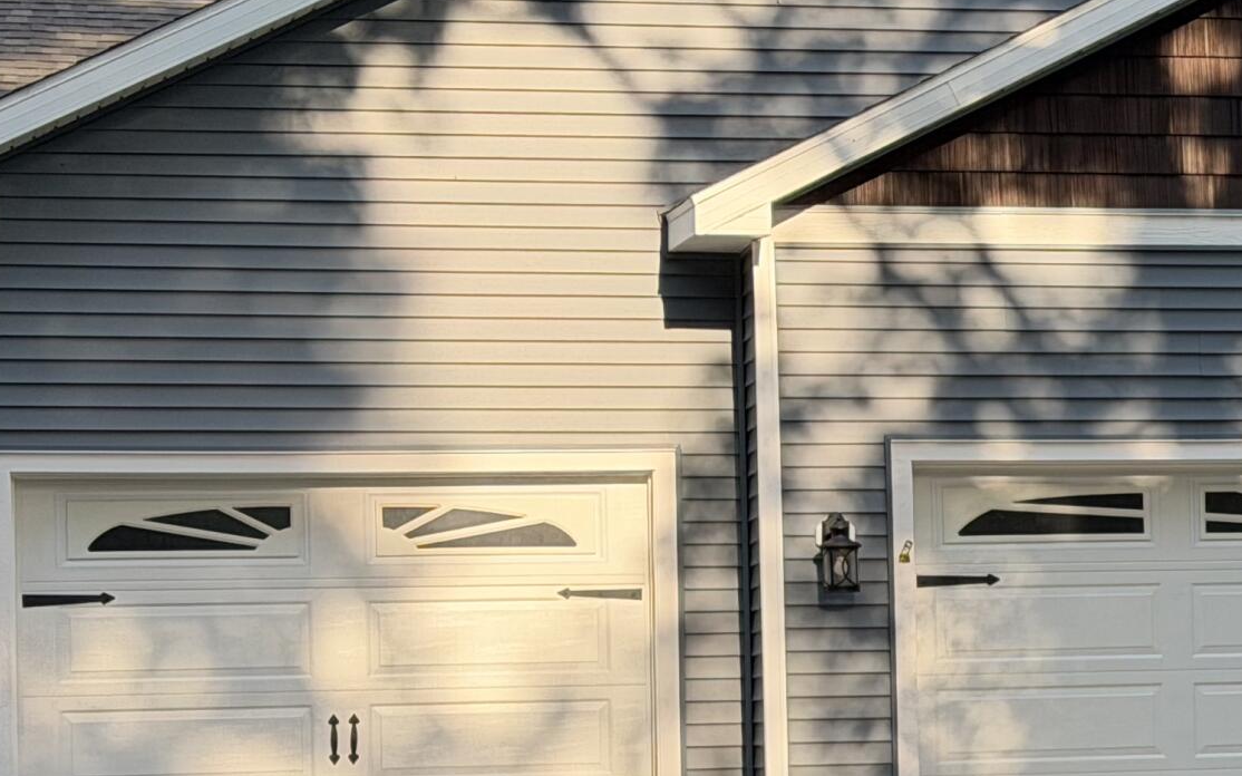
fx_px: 4637
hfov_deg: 14.8
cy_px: 607
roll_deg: +2.2
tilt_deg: +0.4
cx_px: 1467
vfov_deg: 9.5
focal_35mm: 137
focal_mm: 6.76
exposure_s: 1/975
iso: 80
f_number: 1.78
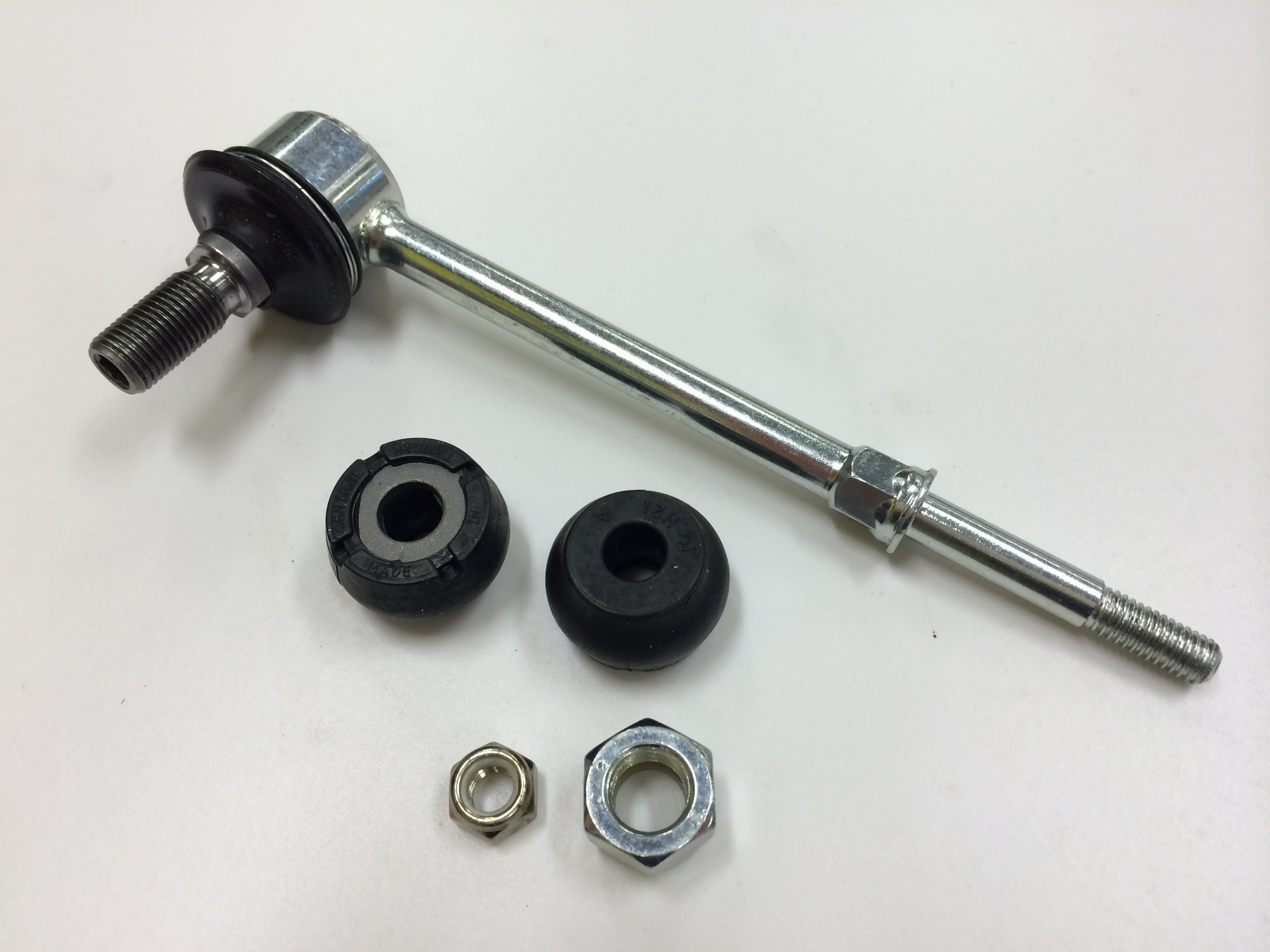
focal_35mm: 30
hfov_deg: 60.0
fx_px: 1101
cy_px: 476
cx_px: 635
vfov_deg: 46.8
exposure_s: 1/33
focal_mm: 4.12
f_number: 2.2
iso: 40
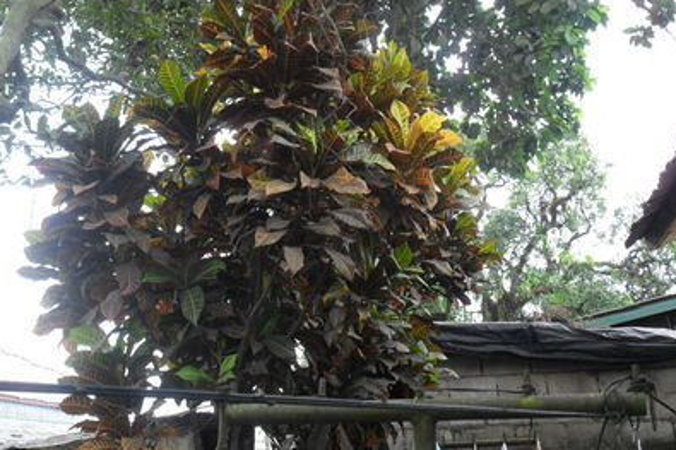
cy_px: 216
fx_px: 732
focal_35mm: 39
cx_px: 339
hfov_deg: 49.6
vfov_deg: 34.2
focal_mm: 6.6
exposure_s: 1/45
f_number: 4
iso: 100
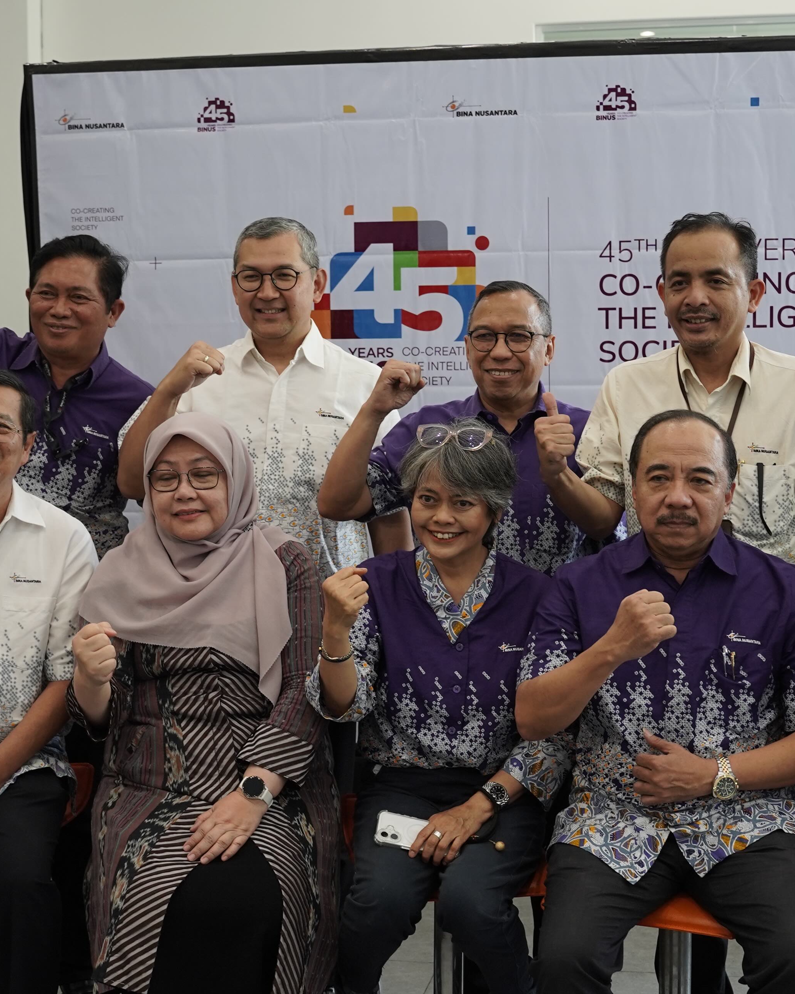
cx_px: 397
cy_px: 498
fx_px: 1765
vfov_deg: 31.4
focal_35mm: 60
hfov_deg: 25.4
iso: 400
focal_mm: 28
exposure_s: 1/100
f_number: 4
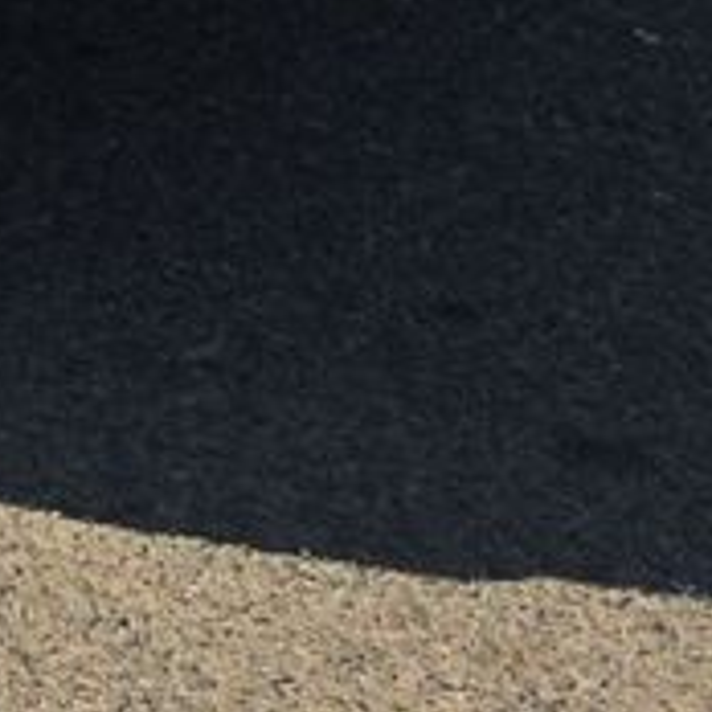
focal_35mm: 187
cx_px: -2030
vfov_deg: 8.2
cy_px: -1281
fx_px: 4352
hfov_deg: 7.2
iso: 63
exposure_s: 1/6806
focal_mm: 6.5
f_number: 1.4
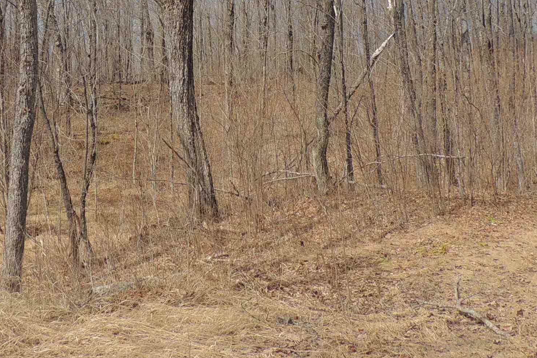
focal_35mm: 52
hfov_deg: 37.9
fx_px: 776
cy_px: 20
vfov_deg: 25.0
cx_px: 195
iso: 100
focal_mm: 4.3
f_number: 3
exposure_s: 1/1250
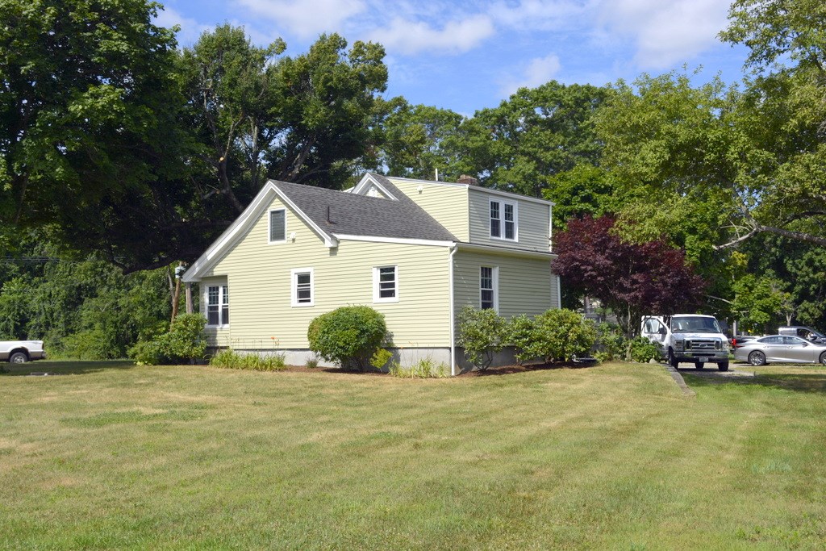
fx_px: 964
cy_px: 276
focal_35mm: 42
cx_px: 413
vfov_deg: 31.9
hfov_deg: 46.4
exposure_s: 1/250
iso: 100
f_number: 8
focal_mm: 28
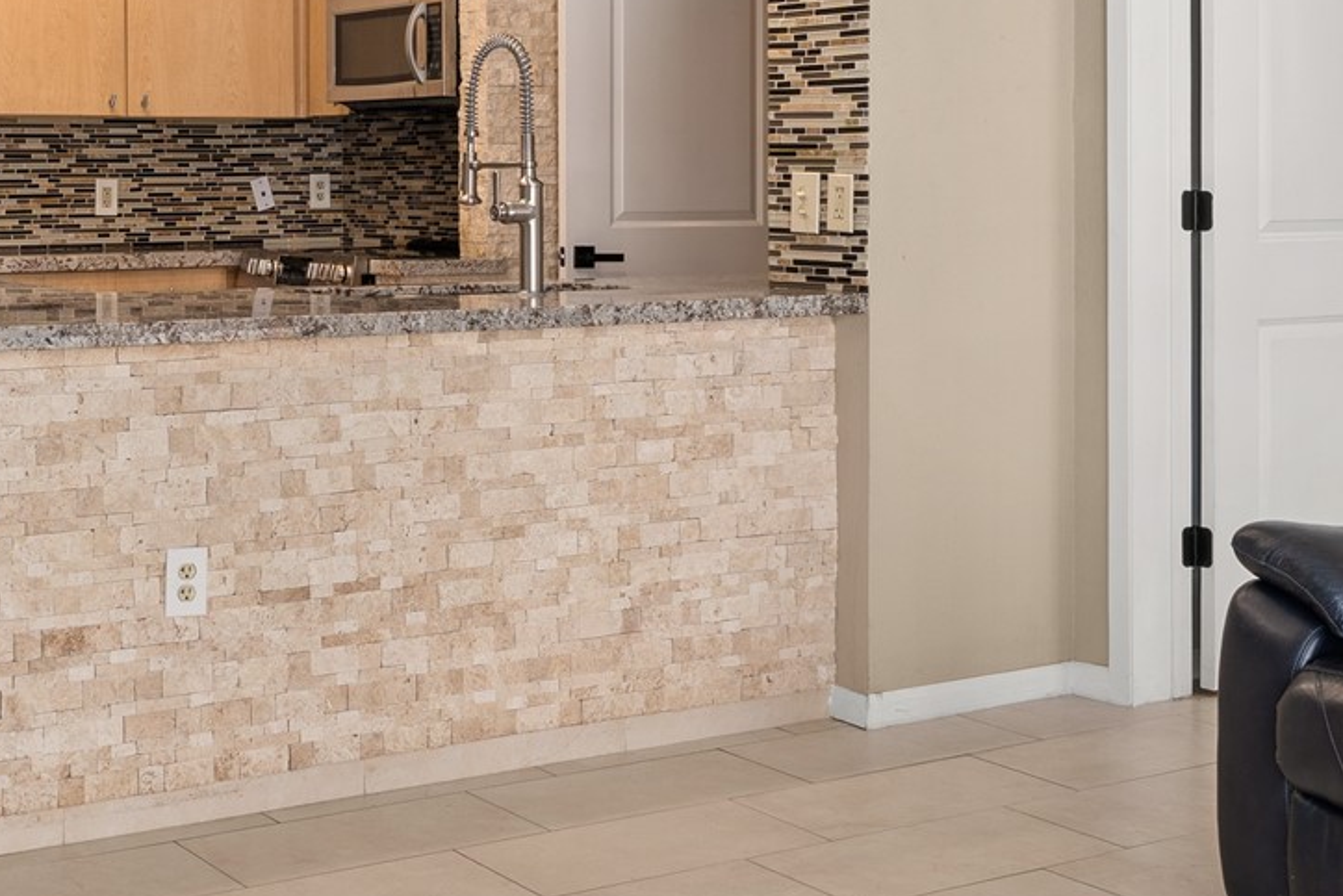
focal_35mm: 60
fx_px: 2239
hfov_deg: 33.0
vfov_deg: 22.4
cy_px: 219
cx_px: 419
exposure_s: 1/1.67
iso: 100
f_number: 11
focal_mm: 20
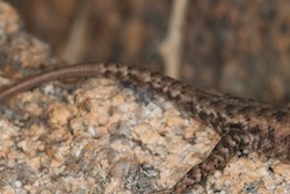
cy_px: 155
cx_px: 196
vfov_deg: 4.4
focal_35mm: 315
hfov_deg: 6.5
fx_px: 2539
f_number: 10
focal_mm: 105
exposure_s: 1/200
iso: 100
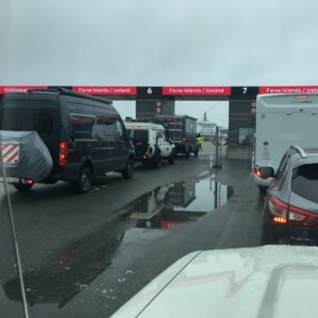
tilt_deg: -4.3
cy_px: 161
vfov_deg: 47.2
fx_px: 364
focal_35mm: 35
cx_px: 205
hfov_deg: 46.7
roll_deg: -1.9
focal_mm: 4.15
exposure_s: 1/366
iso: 25
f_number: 2.2
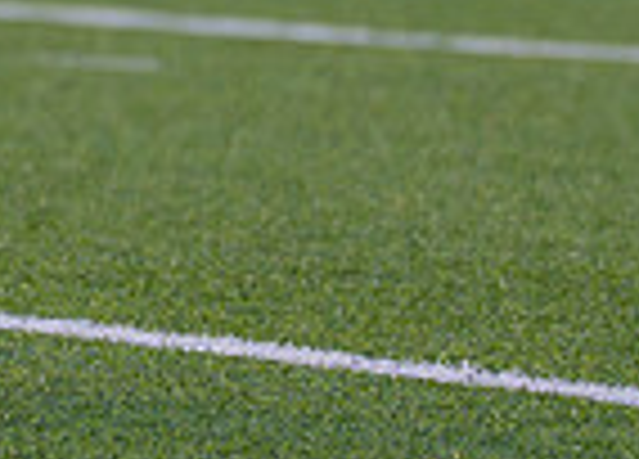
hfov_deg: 1.1
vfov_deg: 0.8
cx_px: -522
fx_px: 32074
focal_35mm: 1764
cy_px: -410
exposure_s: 1/1000
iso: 1250
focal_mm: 200
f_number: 2.8
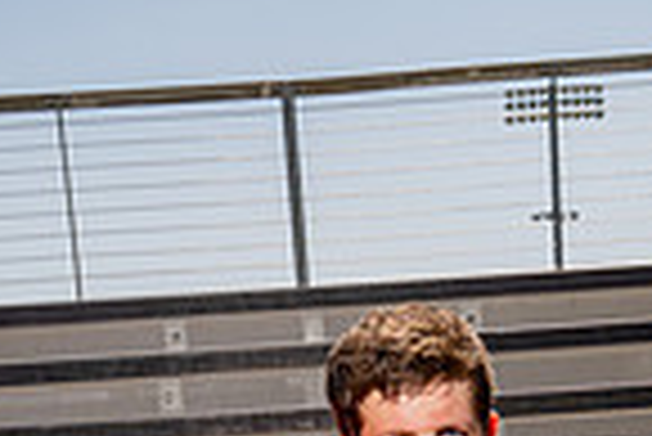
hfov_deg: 20.6
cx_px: 387
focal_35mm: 99
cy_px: 998
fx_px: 1795
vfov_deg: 11.7
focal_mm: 32
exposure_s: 1/250
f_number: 8
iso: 100
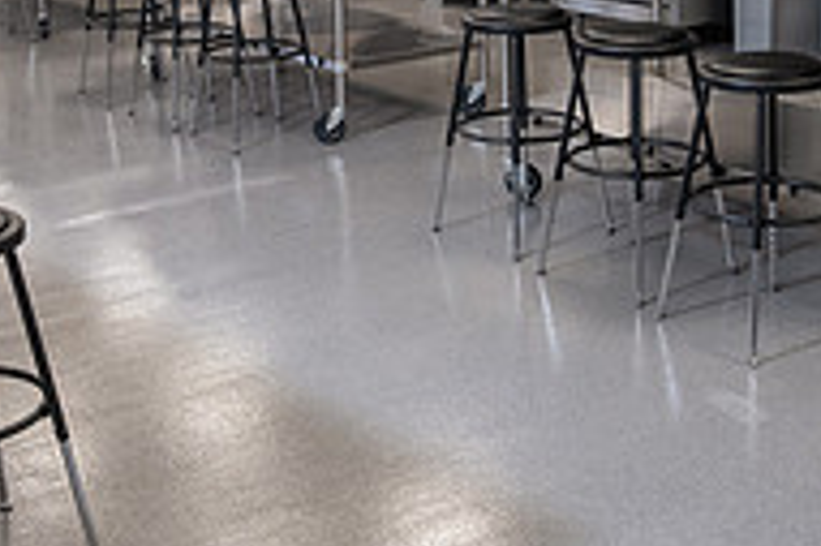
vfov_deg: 18.2
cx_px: 387
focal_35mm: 73
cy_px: 15
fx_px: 1663
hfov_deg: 27.7
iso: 1000
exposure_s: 1/160
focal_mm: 24
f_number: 5.6
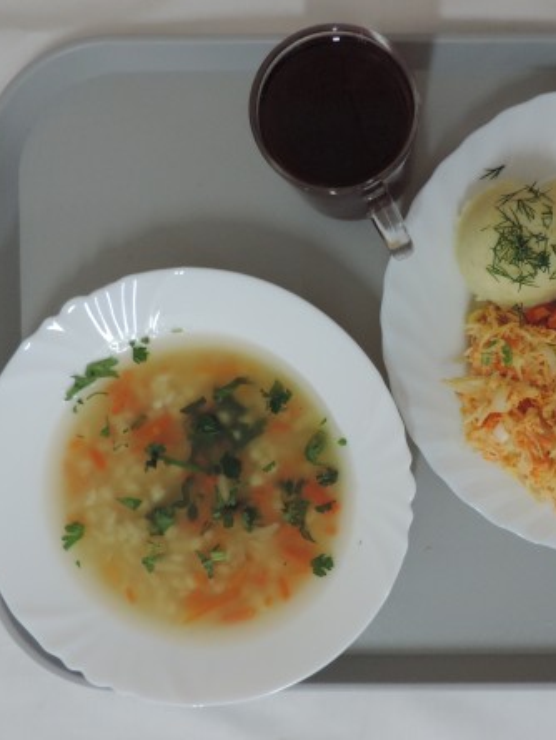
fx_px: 706
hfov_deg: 41.8
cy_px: 363
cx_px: 410
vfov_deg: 55.3
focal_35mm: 33
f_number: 3
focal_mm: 4.3
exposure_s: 1/30
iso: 400
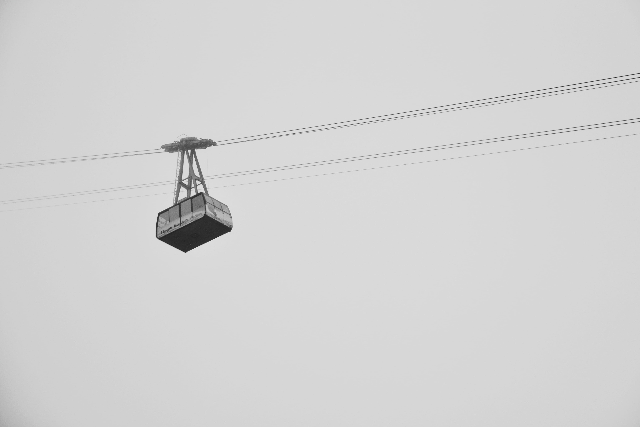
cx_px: 320
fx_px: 1467
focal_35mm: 82
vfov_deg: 16.6
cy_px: 214
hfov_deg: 24.6
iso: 400
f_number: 5
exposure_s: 1/1600
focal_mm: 55
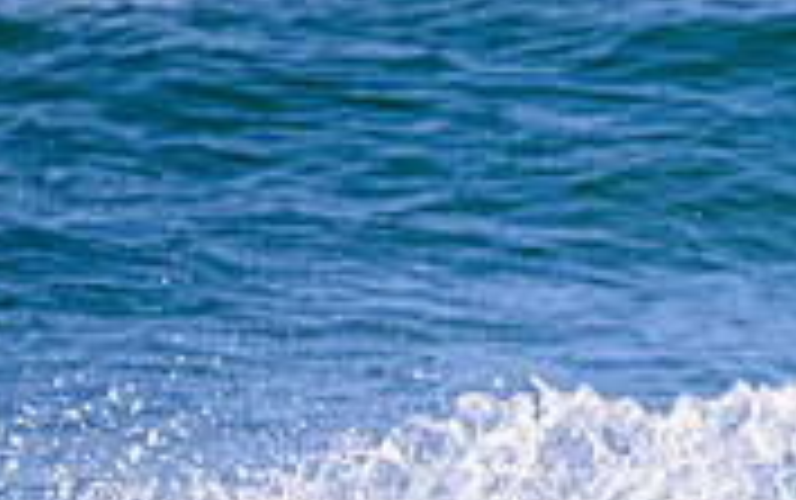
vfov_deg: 0.5
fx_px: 57934
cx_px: 1250
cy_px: 759
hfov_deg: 0.8
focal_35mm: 2668
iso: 1250
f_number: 11
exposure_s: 1/2000
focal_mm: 800
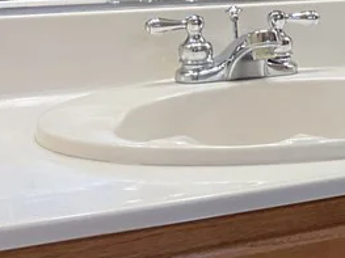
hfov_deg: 15.2
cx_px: 615
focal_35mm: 113
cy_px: 45
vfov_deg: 13.0
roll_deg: -2.8
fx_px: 1126
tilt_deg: -8.5
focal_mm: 3
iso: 40
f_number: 1.8
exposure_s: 1/60
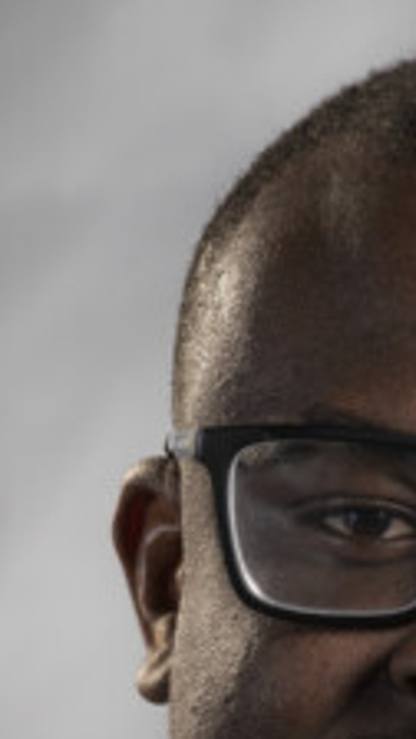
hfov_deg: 2.2
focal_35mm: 562
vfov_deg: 3.8
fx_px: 11021
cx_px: 499
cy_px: 746
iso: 125
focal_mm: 200
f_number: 11
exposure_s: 1/200
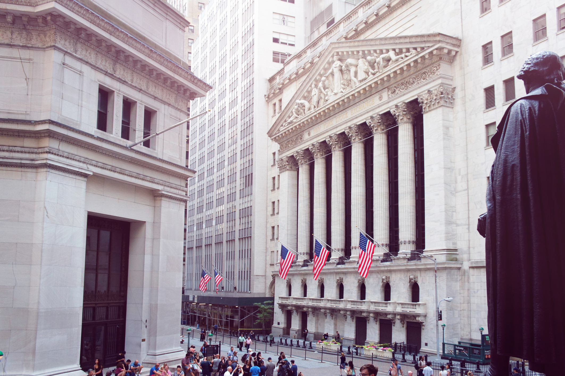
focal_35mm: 32
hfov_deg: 59.5
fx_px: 494
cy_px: 188
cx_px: 282
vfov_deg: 41.6
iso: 800
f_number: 4
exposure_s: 1/250
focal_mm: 21
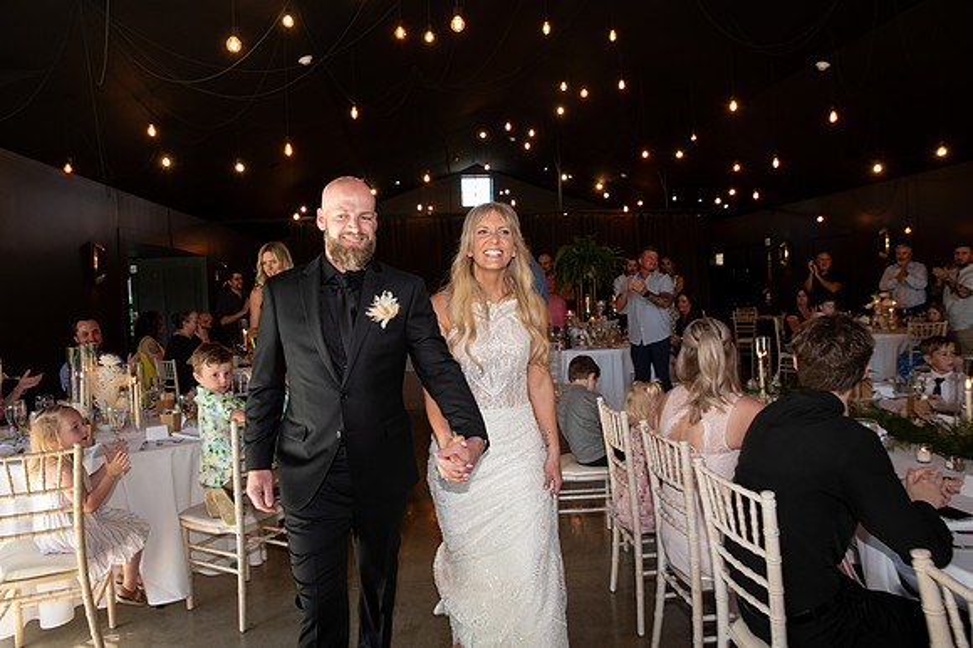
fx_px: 648
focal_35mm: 24
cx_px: 486
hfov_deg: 73.8
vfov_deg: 53.1
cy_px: 324
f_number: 5
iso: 1000
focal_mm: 24
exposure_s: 1/125
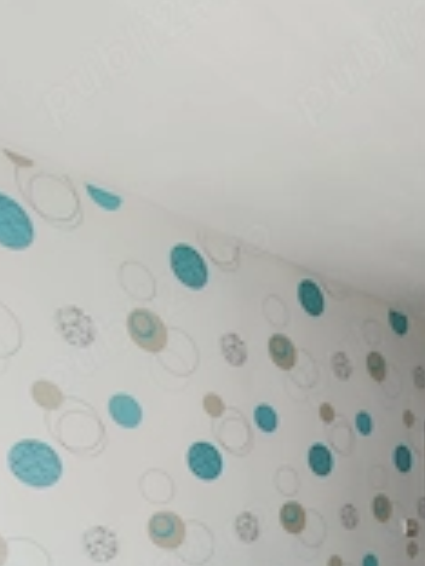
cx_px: 538
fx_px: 671
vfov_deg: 37.1
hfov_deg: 29.2
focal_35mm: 41
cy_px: 646
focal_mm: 1.96
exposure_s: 1/100
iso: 80
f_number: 2.2
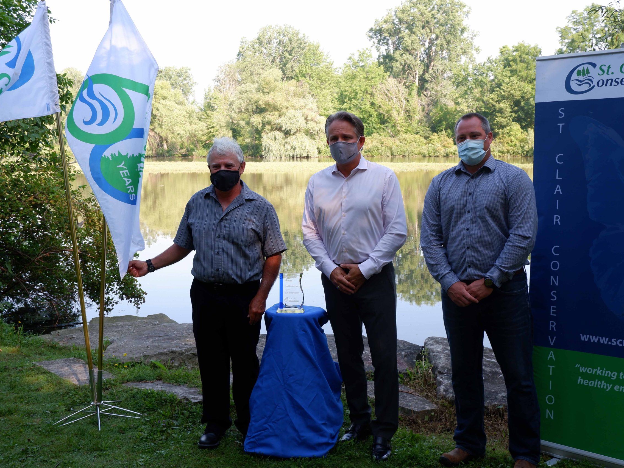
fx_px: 703
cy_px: 234
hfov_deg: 47.8
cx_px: 326
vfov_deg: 36.8
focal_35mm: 39
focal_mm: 24.2
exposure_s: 1/150
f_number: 5.6
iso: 200
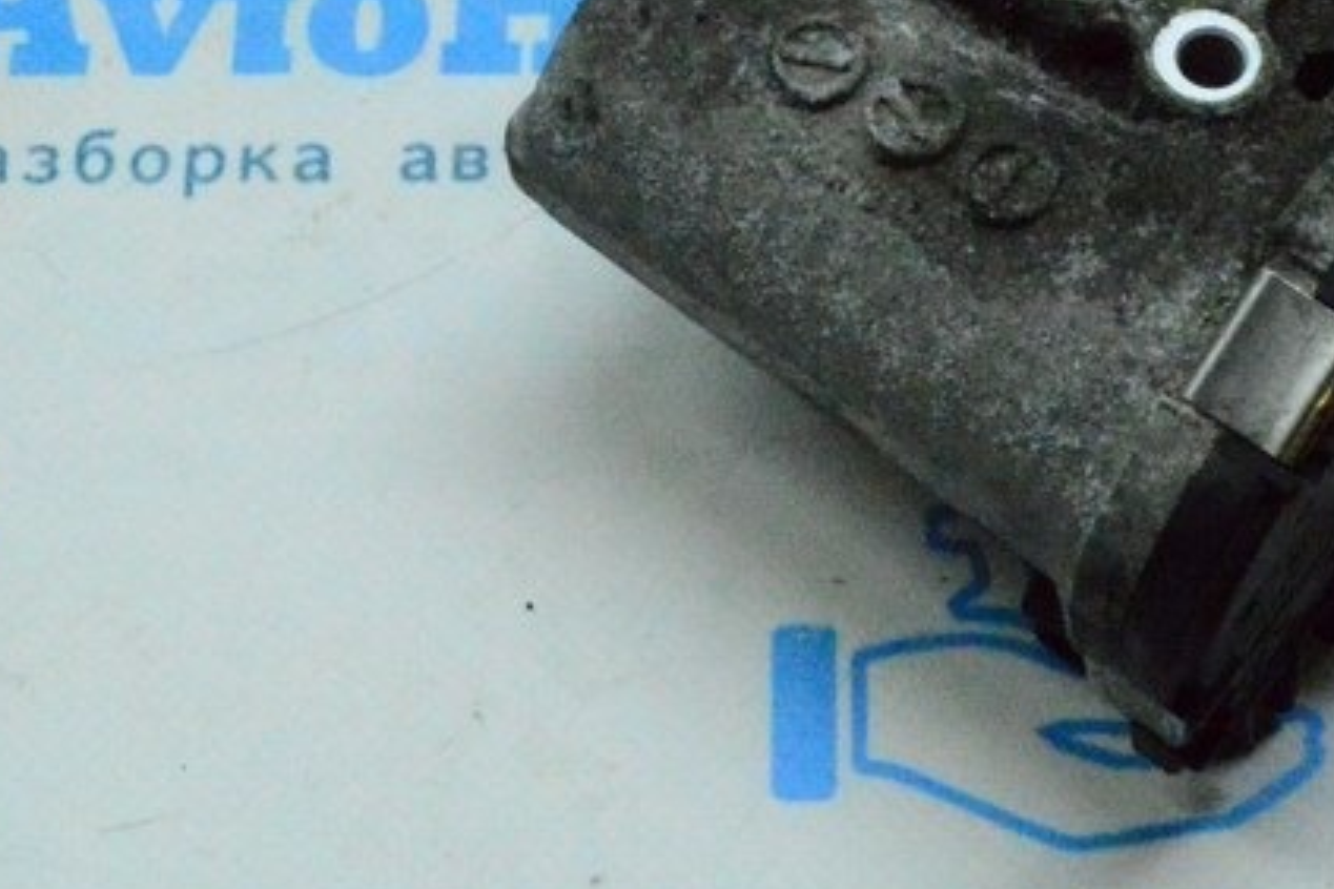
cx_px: 968
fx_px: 3898
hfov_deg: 19.3
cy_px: 140
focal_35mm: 105
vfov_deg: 12.9
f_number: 29
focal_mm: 29
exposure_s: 1/80
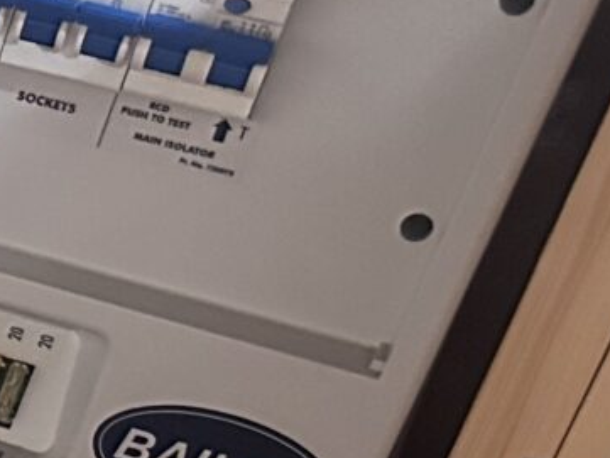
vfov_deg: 10.3
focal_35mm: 136
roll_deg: -4.7
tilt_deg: -36.0
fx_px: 2397
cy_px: 799
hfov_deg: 11.0
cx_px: -1075
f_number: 1.78
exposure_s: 1/56
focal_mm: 6.86
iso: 1000
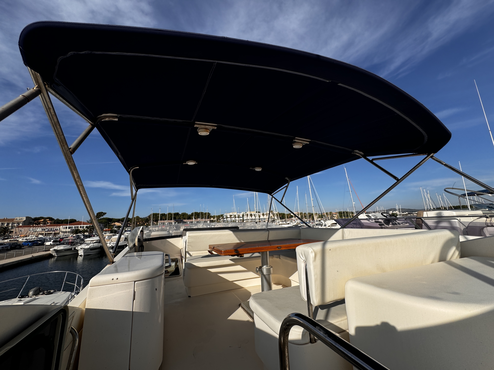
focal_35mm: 14
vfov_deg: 85.7
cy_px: 185
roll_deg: +2.2
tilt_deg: +11.0
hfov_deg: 102.1
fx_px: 200
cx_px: 247
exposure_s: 1/2985
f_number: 2.2
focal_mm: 2.22
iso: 50
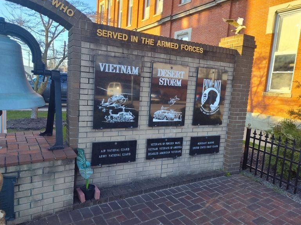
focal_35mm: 24
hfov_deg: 71.6
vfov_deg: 56.8
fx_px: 209
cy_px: 112
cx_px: 150
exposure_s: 1/248
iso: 100
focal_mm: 5.56
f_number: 1.8
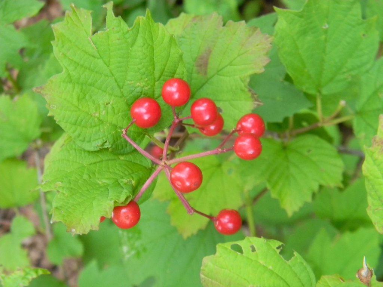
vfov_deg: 23.7
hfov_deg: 31.2
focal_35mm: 62
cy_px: 144
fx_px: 686
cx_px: 192
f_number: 4.5
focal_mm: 15.1
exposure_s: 1/9.1
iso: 400
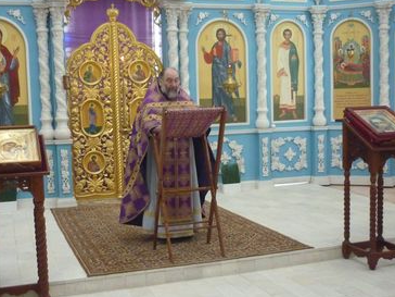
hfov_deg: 39.5
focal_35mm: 48
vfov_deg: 30.3
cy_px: 154
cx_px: 163
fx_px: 548
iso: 800
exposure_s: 1/40
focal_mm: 6.4
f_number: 3
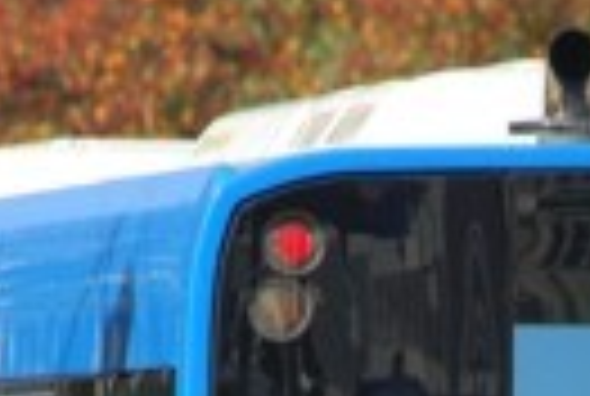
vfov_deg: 1.1
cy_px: 760
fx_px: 21256
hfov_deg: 1.6
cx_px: 426
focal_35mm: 1294
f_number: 6.3
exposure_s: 1/500
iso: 250
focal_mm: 200
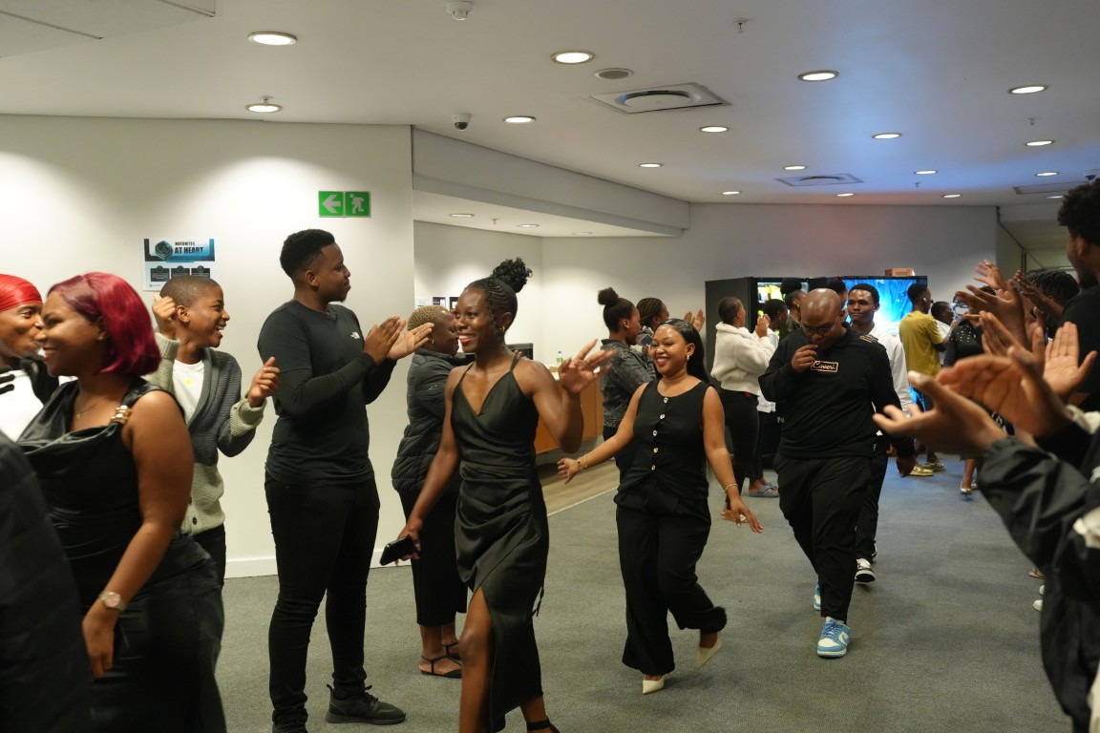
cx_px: 550
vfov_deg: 37.9
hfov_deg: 54.4
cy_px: 366
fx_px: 1069
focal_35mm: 35
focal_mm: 35
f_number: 4
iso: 6400
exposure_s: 1/160
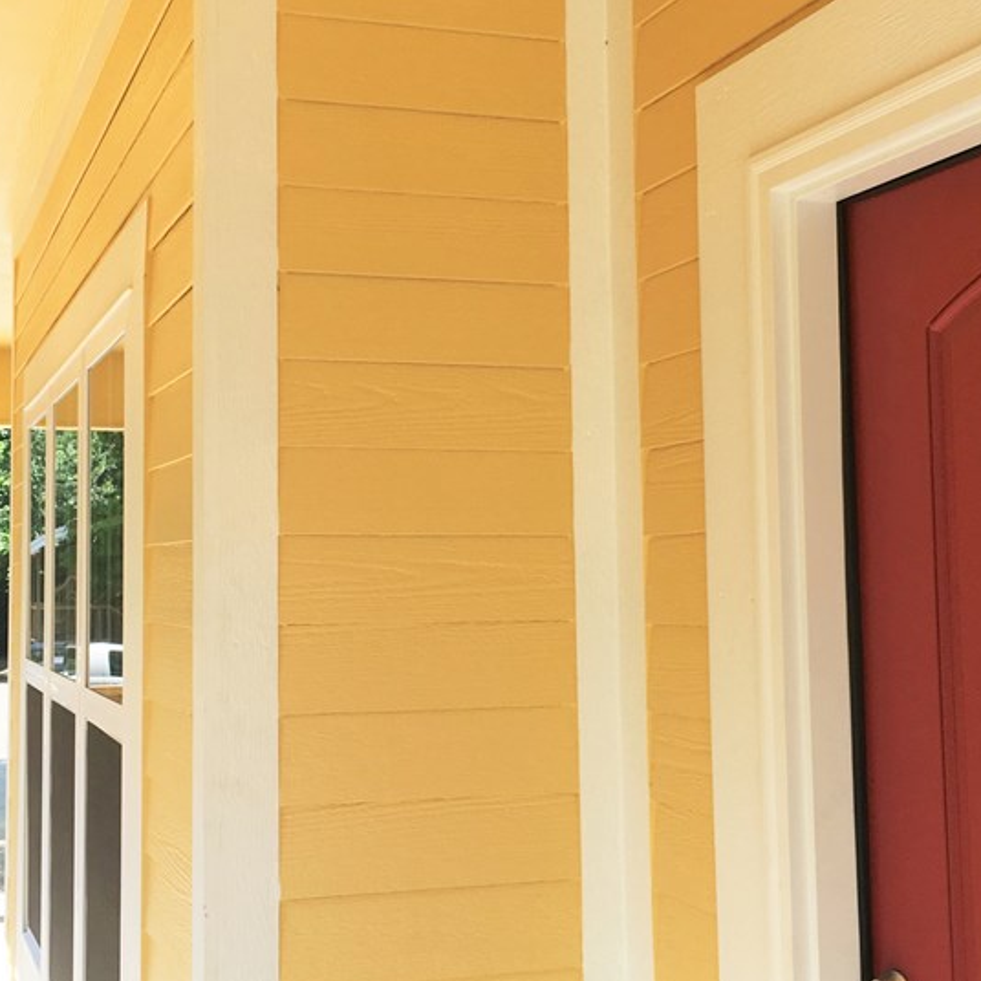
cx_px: 383
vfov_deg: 34.7
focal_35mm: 49
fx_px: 1571
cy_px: 467
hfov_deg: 34.5
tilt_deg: +3.4
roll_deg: +1.0
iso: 25
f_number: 2.2
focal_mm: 4.15
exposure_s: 1/422
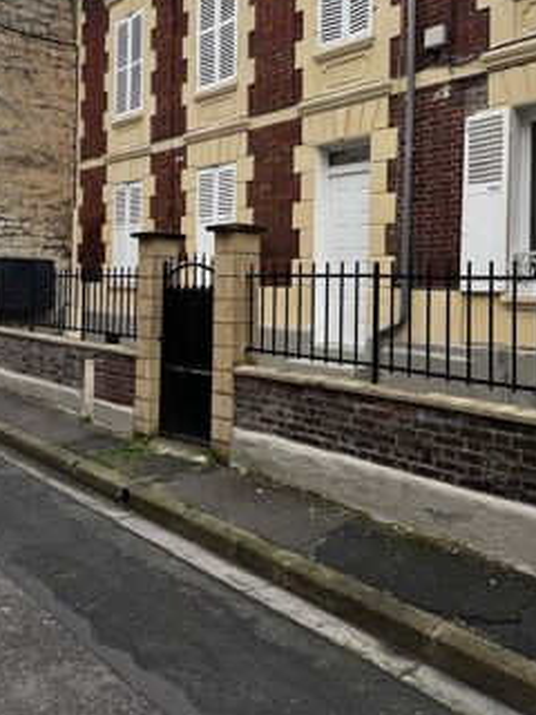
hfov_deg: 44.0
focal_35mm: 32
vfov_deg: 56.1
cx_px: 308
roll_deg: -0.3
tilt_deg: +2.3
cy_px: 265
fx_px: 661
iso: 80
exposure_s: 1/995
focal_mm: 6.76
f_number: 1.78
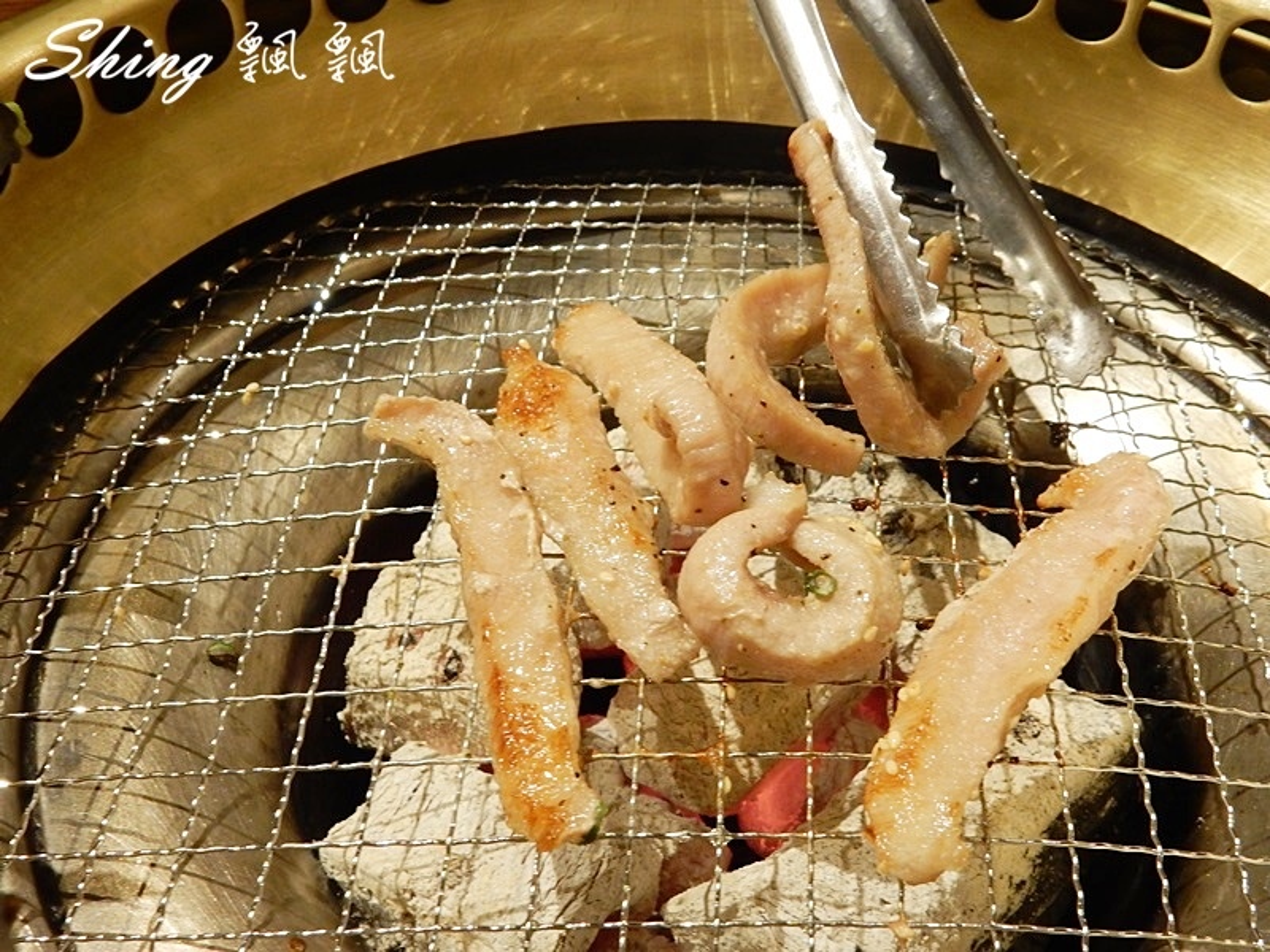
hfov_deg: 51.4
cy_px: 476
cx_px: 635
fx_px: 1321
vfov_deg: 39.7
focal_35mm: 36
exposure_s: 1/25
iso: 400
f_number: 4
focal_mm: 6.4
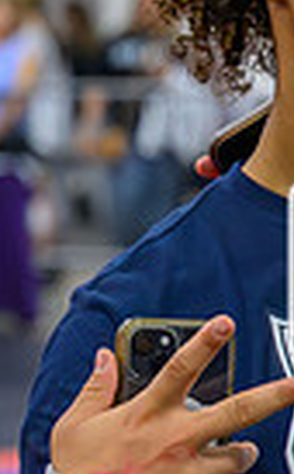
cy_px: 290
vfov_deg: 5.5
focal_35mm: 382
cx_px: 834
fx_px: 4923
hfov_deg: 3.4
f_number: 4
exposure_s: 1/400
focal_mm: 71
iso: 11400
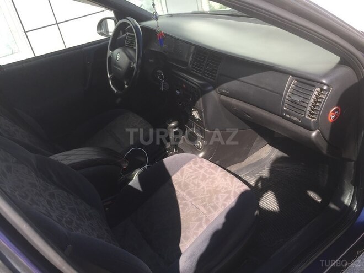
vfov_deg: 48.2
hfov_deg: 61.7
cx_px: 182
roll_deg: +10.9
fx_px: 305
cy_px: 136
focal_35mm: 29
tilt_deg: -29.4
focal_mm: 4.15
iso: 32
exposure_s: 1/388
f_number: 2.2
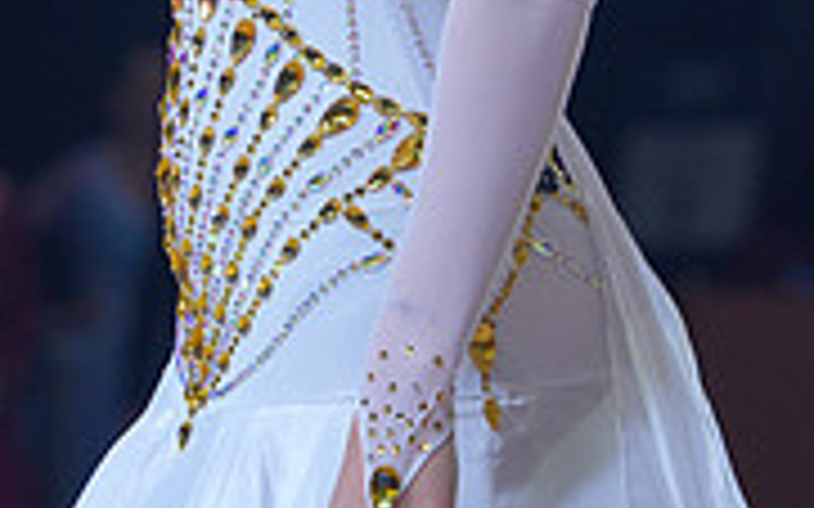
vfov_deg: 2.4
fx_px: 11865
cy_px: -207
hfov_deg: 3.9
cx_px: 232
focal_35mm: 535
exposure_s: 1/400
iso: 1000
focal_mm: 164
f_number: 5.6
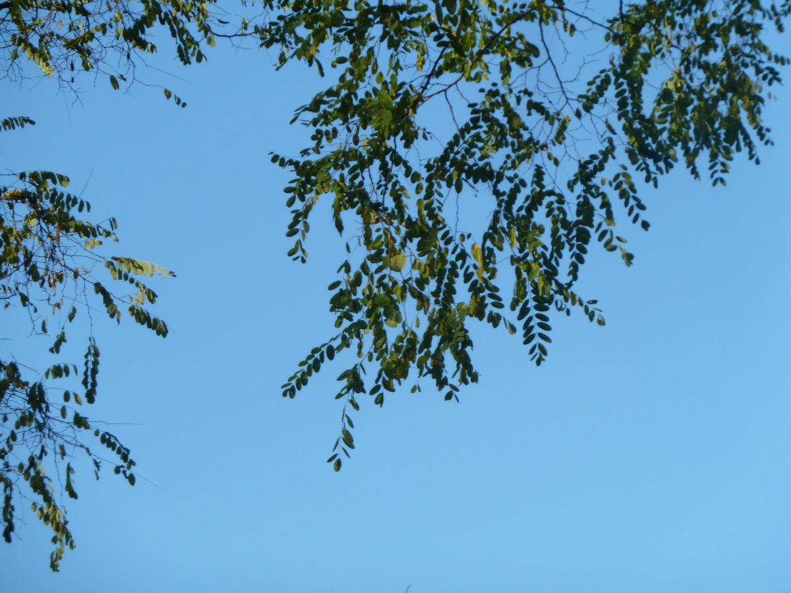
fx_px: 3862
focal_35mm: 169
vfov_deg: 8.8
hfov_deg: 11.7
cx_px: 396
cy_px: 296
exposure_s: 1/200
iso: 80
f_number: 4.5
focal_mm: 27.8
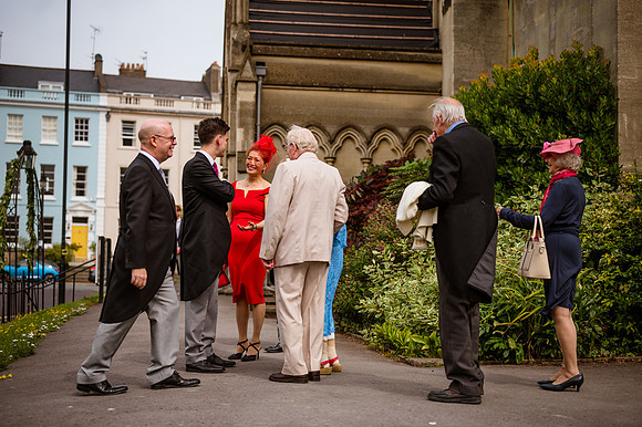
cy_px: 214
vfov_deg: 27.0
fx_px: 891
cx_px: 321
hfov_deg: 39.6
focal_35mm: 50
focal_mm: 50
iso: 100
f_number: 2.5
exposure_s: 1/2500
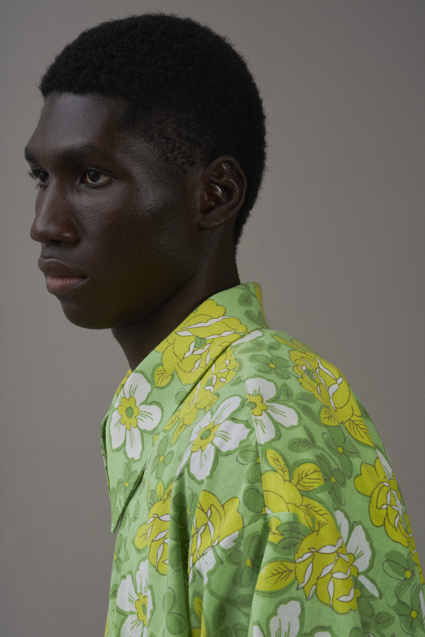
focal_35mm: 95
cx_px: 212
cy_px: 318
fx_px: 1681
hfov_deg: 14.4
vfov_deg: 21.5
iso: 200
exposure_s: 1/160
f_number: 11
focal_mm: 95
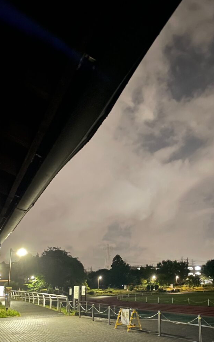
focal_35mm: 38
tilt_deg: +14.3
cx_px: 159
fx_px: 354
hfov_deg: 33.0
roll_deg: +1.9
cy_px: 201
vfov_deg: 51.3
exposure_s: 1/4
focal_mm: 4.2
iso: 640
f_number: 1.6
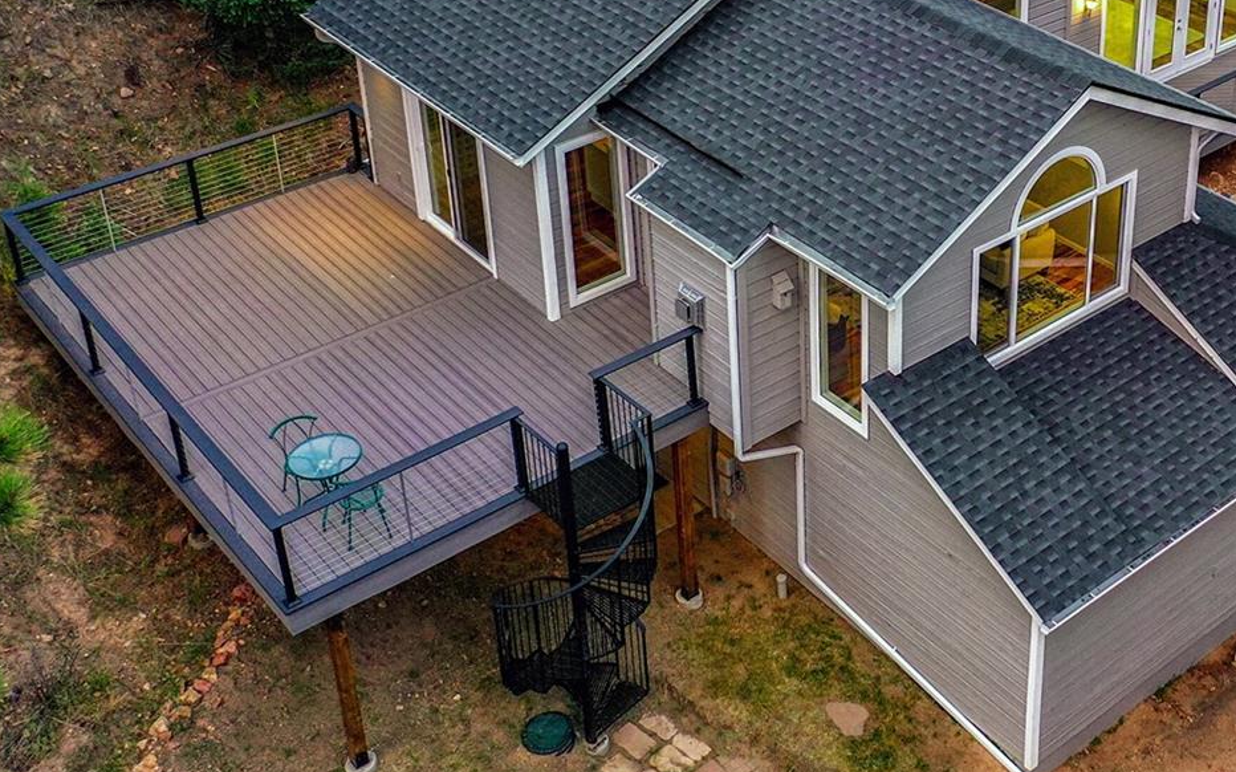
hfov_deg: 39.5
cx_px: 985
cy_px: 158
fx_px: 1650
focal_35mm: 49
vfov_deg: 25.9
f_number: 2.8
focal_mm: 10.26
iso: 400
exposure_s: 1/30
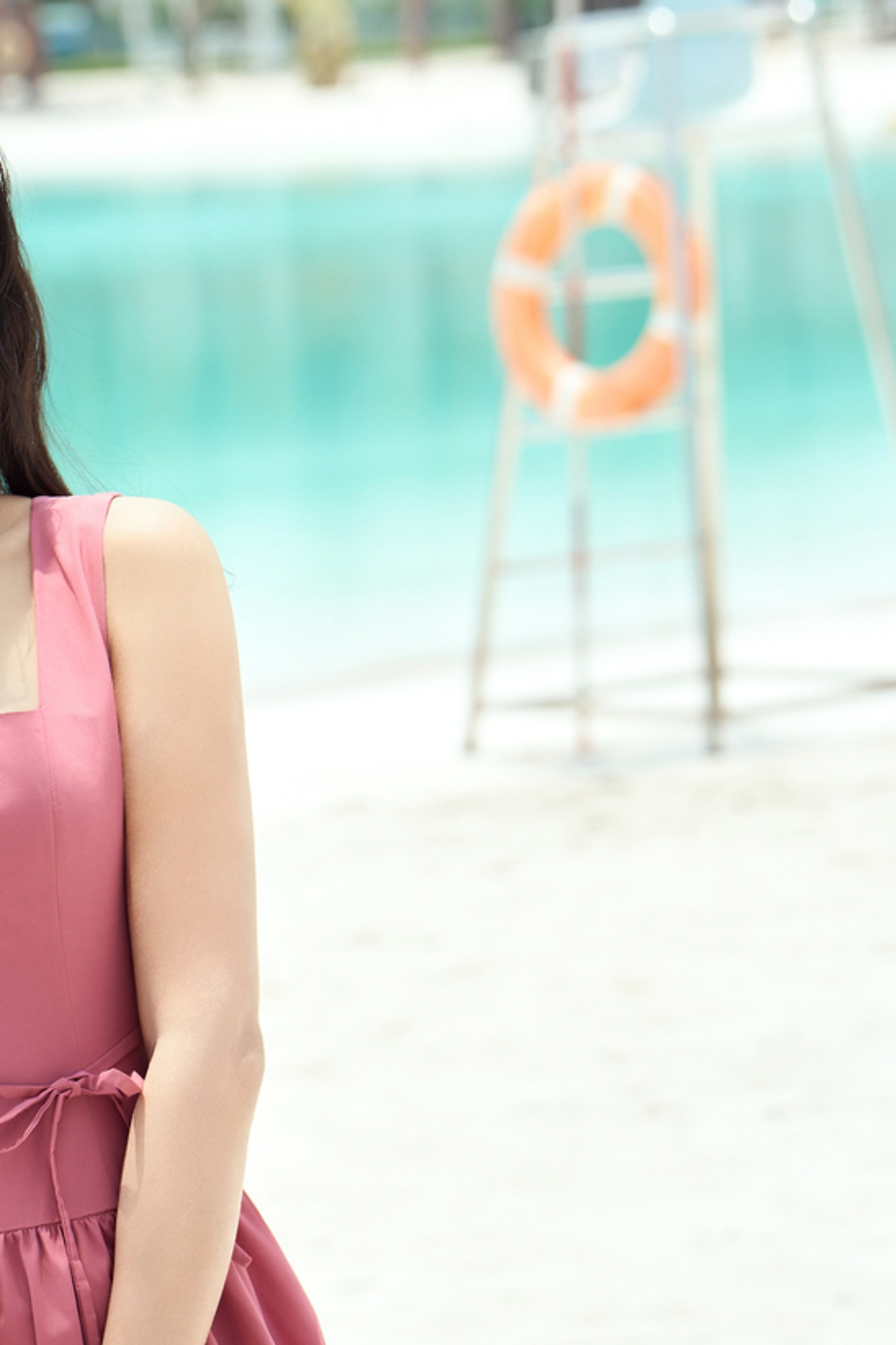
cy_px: 1062
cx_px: -78
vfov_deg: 12.3
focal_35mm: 167
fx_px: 6234
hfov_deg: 8.2
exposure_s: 1/640
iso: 100
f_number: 4
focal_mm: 69
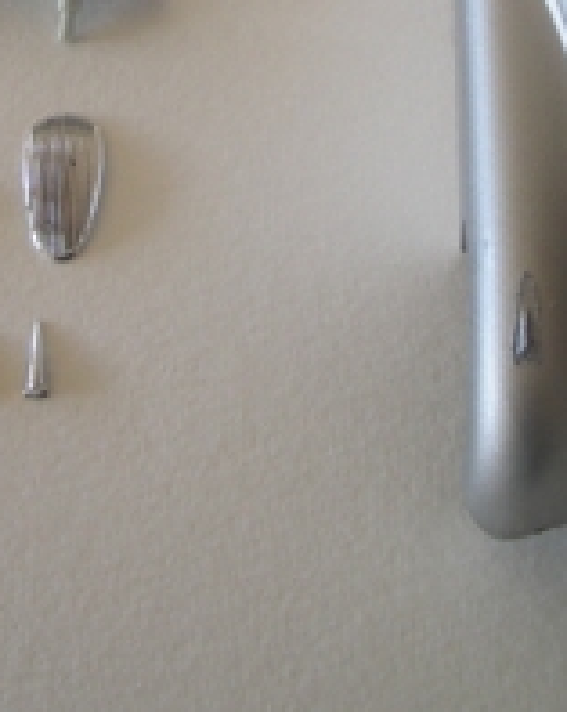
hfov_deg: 16.0
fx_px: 2018
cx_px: 193
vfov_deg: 19.4
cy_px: -2
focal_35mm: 96
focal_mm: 5.8
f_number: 2.6
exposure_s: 1/60
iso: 80
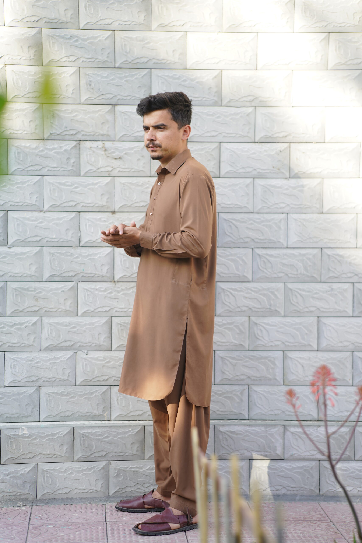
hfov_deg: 37.9
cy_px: 272
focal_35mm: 35
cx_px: 181
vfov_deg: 54.4
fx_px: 528
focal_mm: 35
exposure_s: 1/500
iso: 100
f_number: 1.4
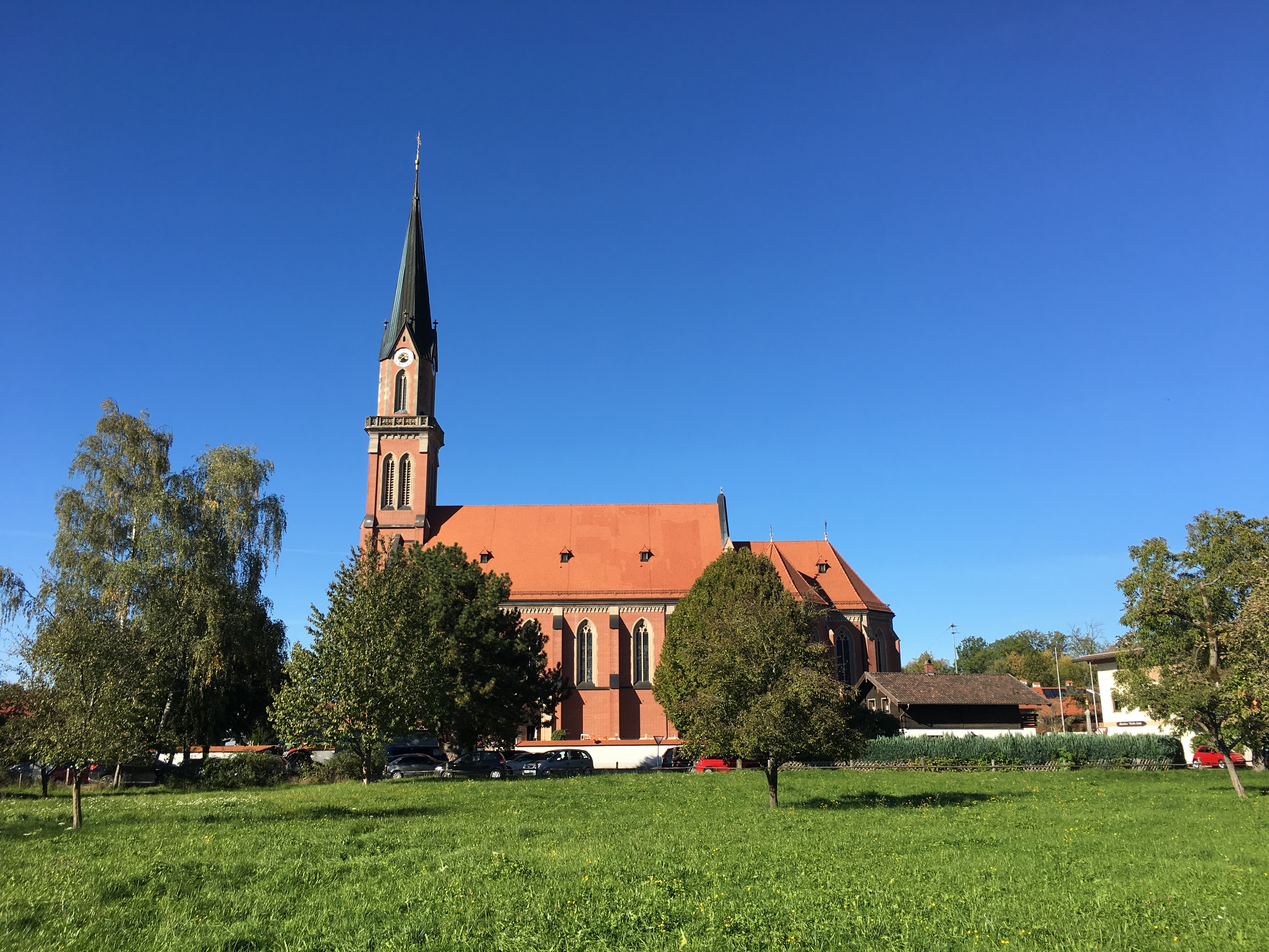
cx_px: 634
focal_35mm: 29
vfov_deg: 48.2
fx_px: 1063
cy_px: 476
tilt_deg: +14.3
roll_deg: +0.4
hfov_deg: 61.7
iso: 25
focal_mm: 4.15
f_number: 2.2
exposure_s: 1/1183
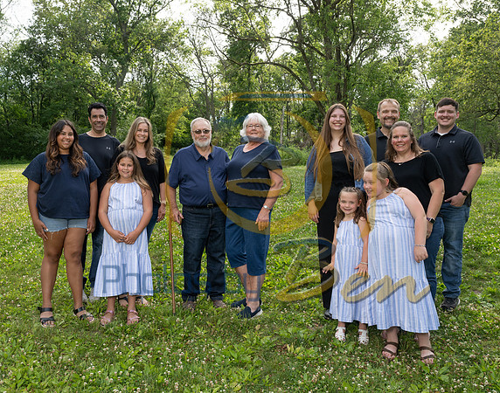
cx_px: 219
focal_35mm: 33
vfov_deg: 43.8
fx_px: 487
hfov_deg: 54.2
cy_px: 166
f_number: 7.1
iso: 200
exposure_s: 1/200
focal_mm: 25.5
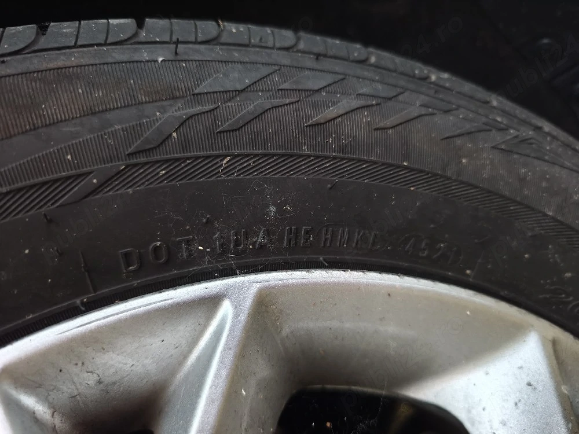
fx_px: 385
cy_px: 217
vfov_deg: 58.9
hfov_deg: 73.9
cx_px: 290
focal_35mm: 23
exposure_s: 1/20
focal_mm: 6.57
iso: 4000
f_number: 1.6
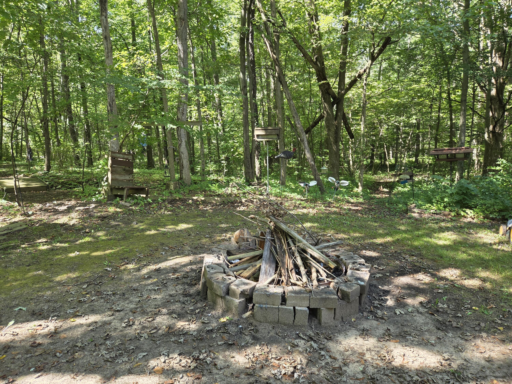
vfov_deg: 58.9
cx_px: 256
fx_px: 340
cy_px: 192
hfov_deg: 73.9
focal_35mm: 23
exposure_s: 1/180
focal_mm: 5.4
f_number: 1.8
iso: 80
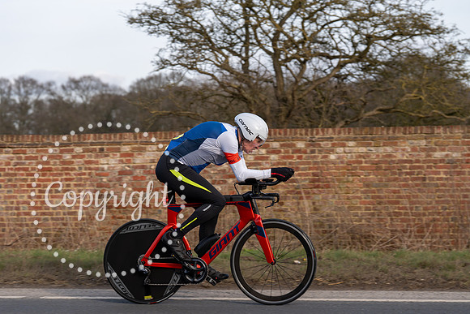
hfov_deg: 24.8
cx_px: 235
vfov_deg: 16.7
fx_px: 1071
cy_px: 157
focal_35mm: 82
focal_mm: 82
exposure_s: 1/800
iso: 160
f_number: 4
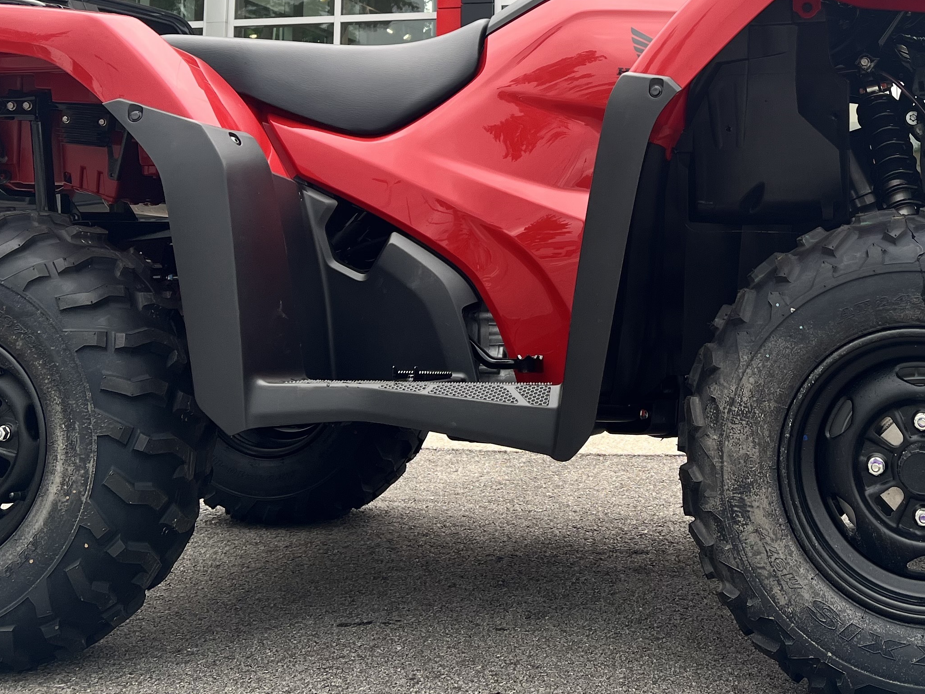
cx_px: 638
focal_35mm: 51
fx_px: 1363
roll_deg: +0.1
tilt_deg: +7.1
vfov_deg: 27.5
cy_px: 69
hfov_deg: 37.0
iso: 50
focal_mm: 5.7
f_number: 1.5
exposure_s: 1/427
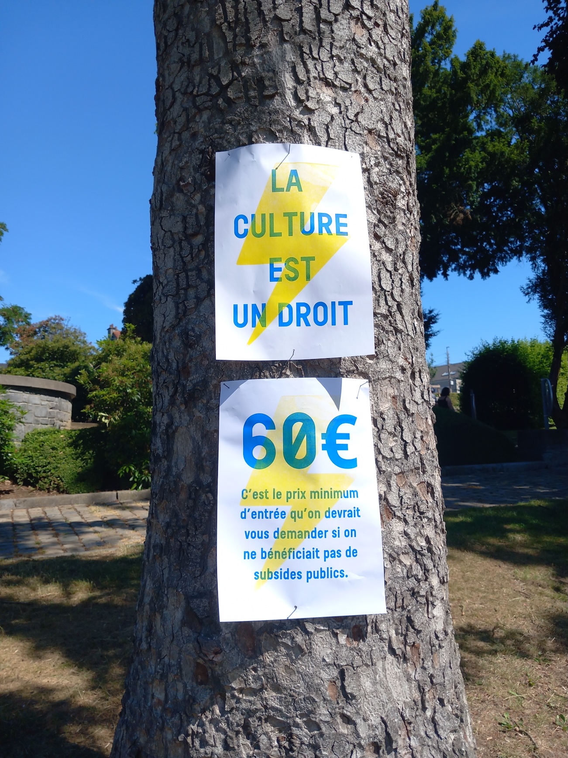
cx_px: 284
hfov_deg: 51.3
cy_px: 379
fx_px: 591
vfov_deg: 65.3
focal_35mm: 27
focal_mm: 4
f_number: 1.8
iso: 20
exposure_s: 1/510
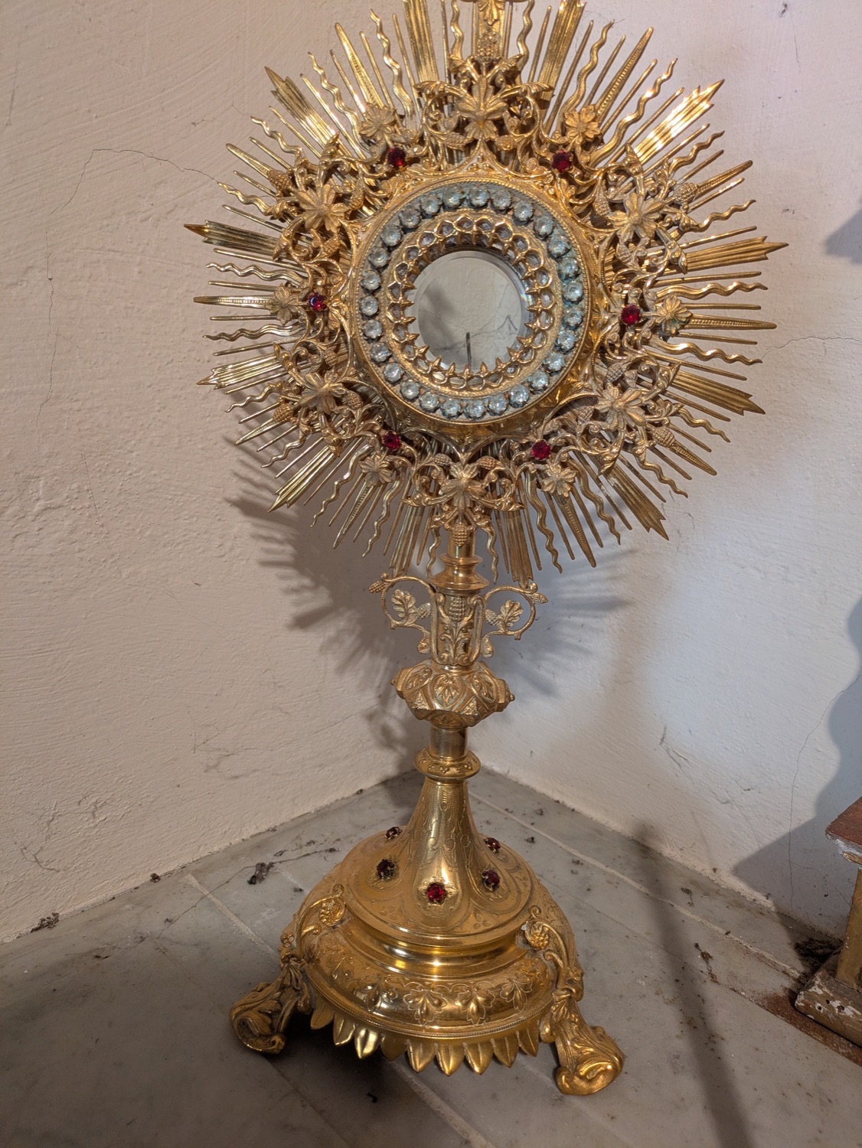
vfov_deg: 69.4
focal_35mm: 25
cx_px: 431
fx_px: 830
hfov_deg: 54.9
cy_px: 574
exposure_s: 1/100
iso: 198
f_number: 1.89
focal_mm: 5.43
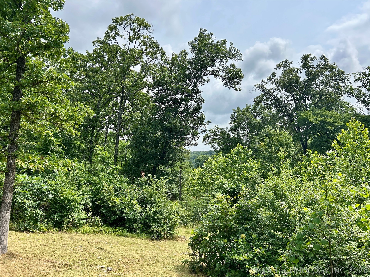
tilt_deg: +3.8
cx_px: 185
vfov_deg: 53.1
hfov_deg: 67.3
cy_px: 138
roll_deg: +1.6
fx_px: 278
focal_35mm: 26
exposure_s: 1/2632
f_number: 1.5
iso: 50
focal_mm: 5.7
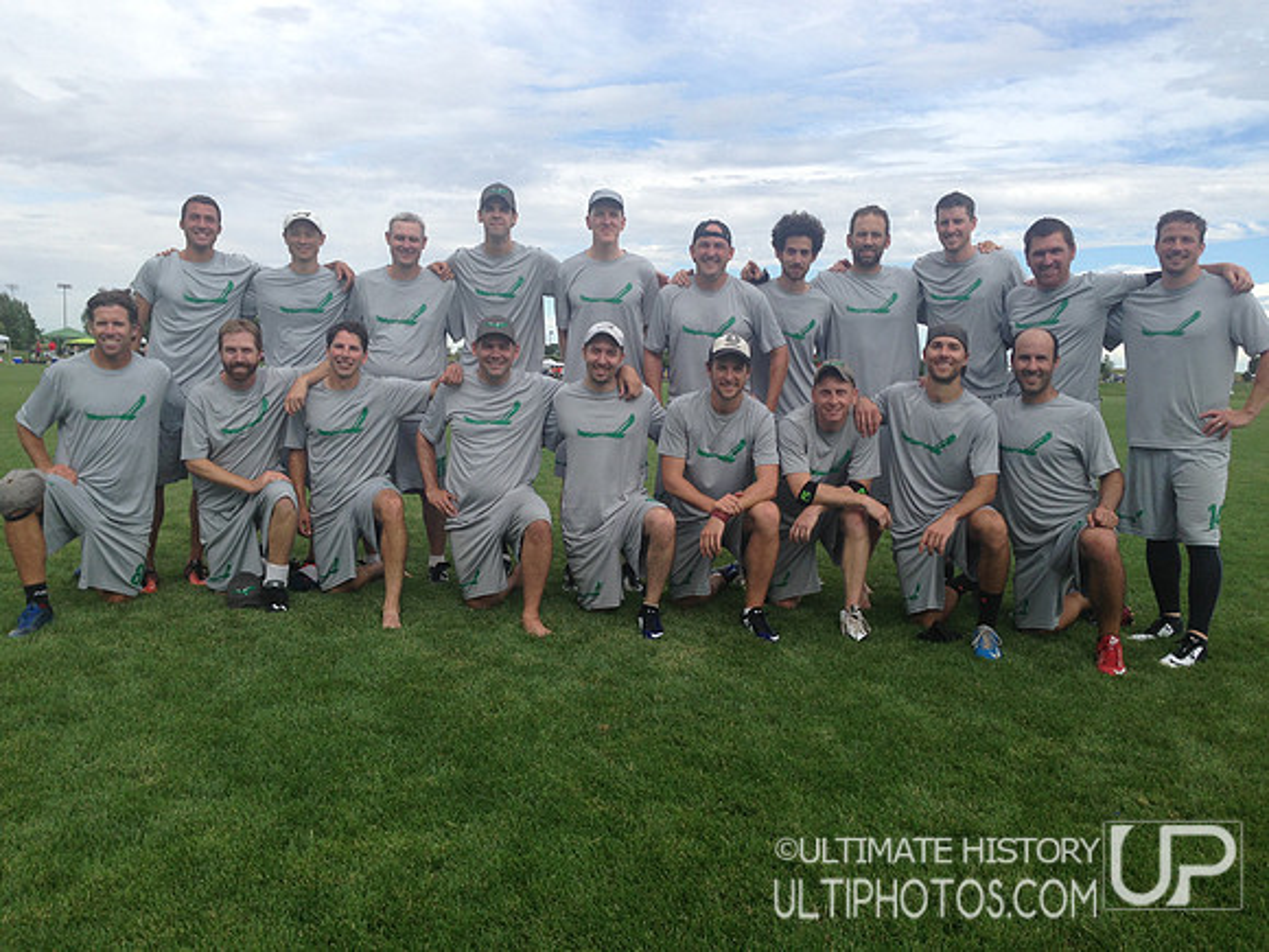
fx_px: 1210
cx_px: 634
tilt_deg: -3.2
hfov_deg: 55.4
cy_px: 476
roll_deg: -1.4
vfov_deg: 42.9
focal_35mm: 33
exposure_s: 1/1153
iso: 50
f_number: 2.4
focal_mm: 4.12
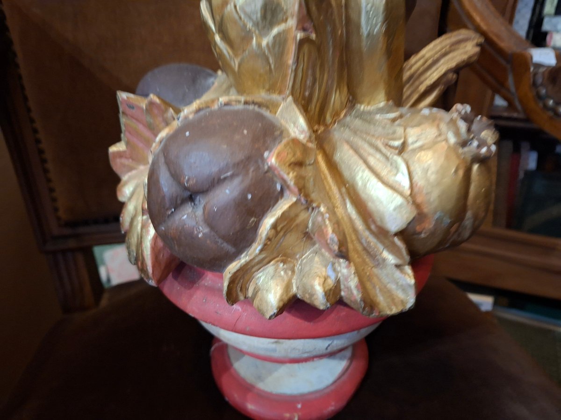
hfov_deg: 73.9
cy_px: 210
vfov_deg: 58.9
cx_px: 280
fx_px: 373
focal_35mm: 23
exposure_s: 1/25
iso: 500
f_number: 1.8
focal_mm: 5.54
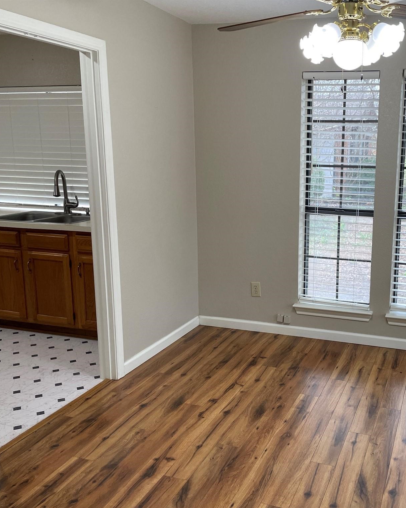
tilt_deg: -12.3
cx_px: 293
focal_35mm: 34
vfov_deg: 52.8
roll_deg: -0.7
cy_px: 254
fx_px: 511
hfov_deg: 42.3
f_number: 1.6
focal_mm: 4.2
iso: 80
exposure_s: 1/120
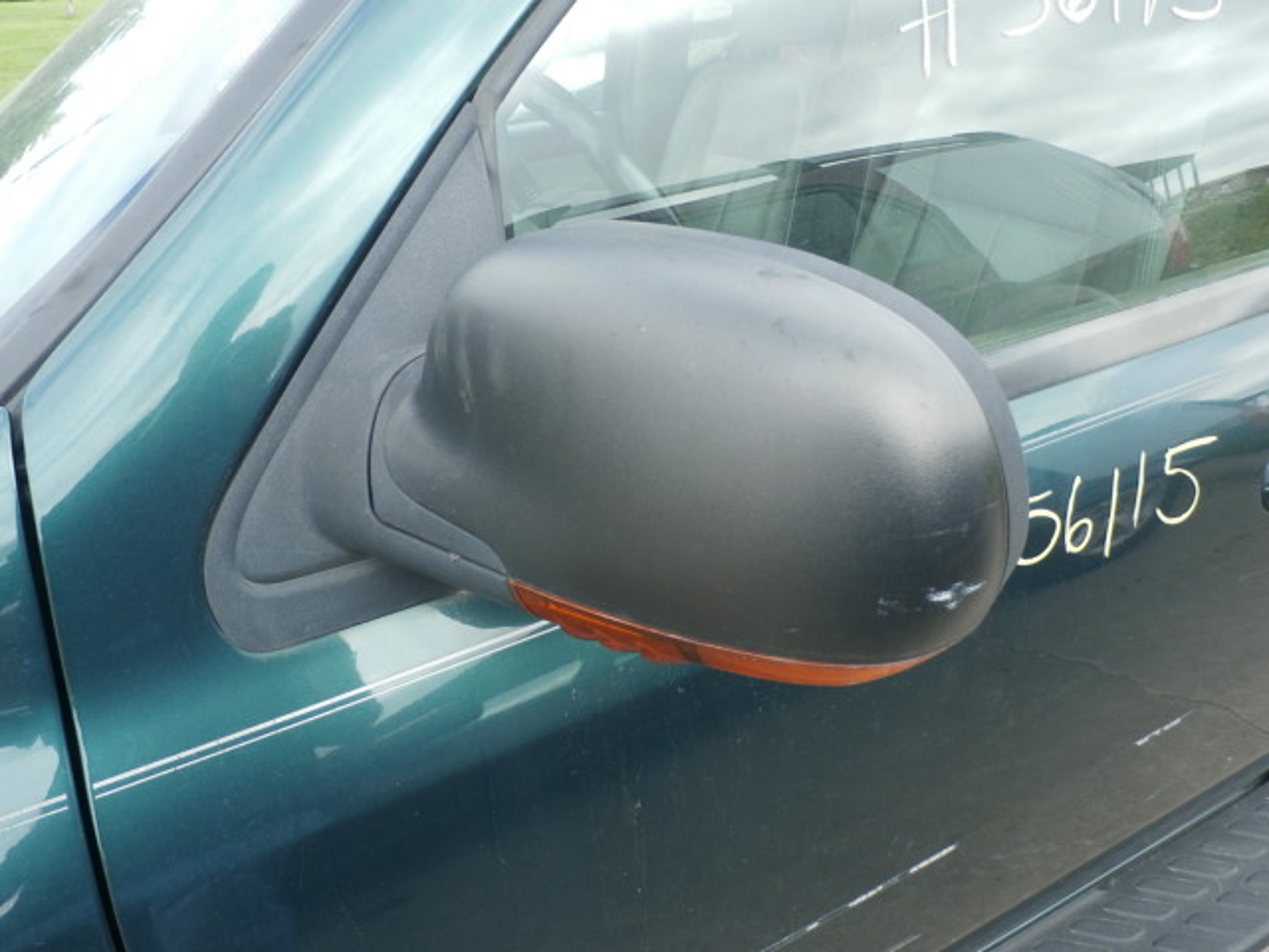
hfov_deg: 69.4
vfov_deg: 54.9
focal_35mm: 25
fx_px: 916
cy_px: 476
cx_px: 634
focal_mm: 4.5
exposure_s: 1/200
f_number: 3
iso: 100
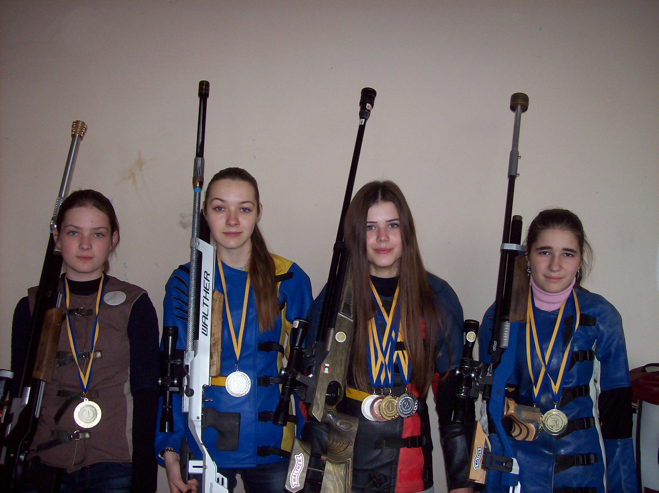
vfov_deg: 39.6
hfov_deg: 51.4
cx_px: 330
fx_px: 685
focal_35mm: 36
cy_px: 246
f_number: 2.7
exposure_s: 1/64
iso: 80
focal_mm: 6
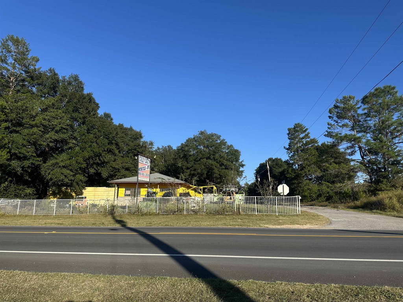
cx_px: 202
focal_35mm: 24
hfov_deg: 71.6
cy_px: 151
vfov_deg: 56.8
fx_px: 279
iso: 80
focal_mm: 6.86
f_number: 1.78
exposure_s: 1/3597
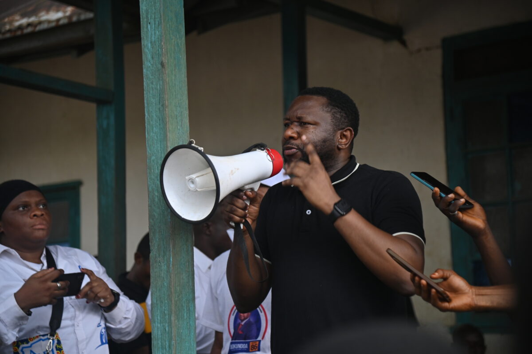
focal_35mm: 92
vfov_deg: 14.9
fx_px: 1359
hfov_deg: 22.1
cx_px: 266
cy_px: 177
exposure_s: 1/125
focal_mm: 92
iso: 400
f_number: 4
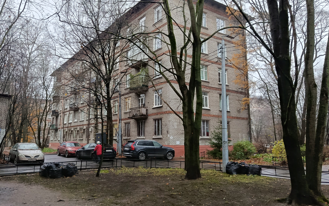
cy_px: 97
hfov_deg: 64.6
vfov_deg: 43.1
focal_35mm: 29
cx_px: 156
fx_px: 260
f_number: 1.7
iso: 663
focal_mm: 5.24
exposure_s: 1/100
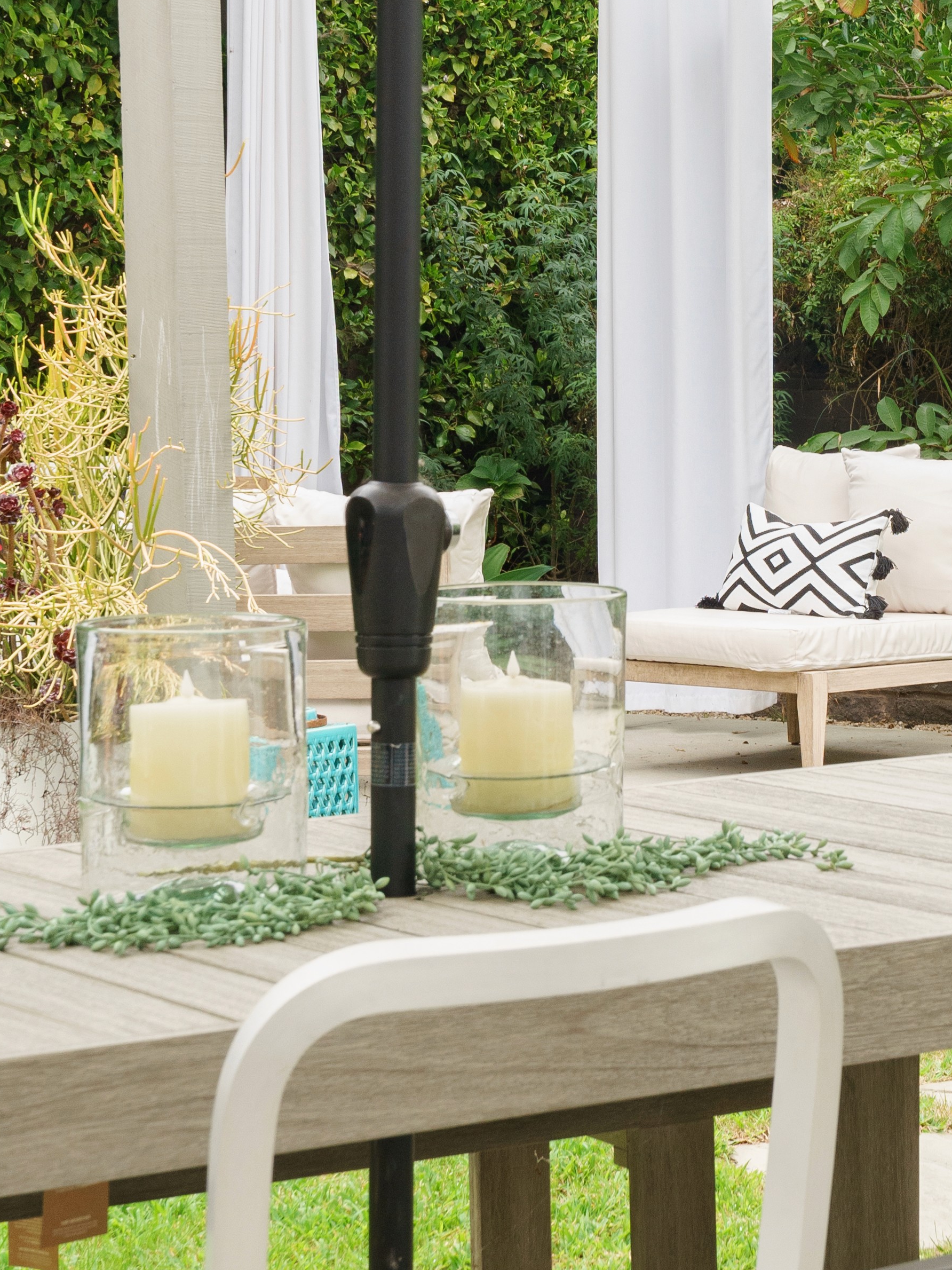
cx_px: 755
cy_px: 338
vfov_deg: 20.1
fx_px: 3557
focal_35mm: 97
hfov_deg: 15.2
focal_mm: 40
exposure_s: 1/125
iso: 500
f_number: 10
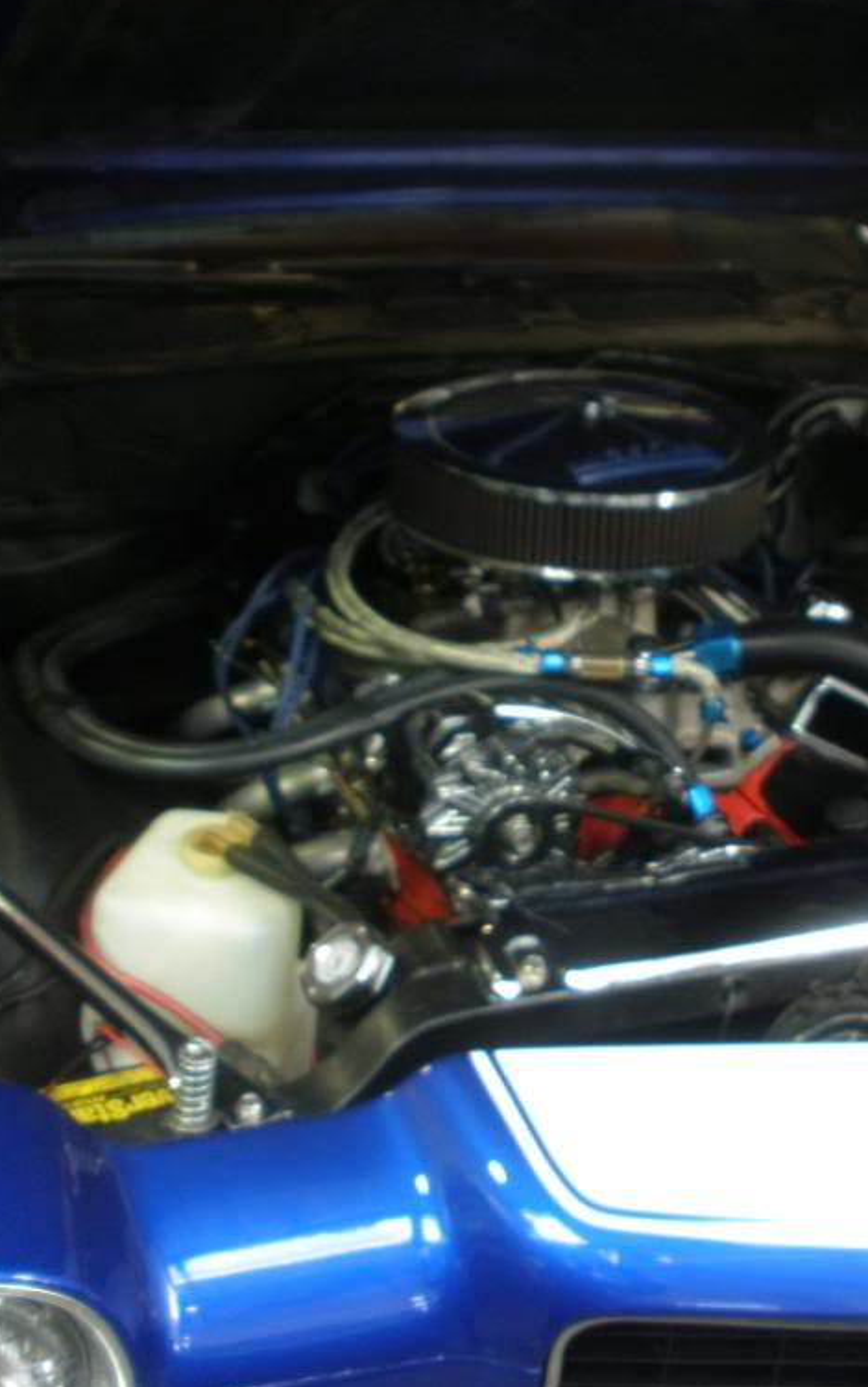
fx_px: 1966
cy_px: 687
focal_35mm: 52
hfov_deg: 24.4
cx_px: 726
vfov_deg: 38.9
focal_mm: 6.3
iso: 160
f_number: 3.5
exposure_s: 1/20
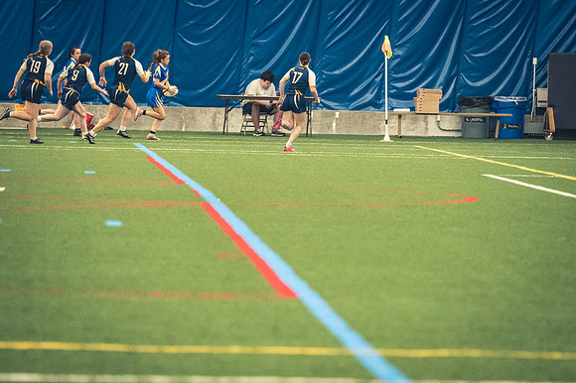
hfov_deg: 8.3
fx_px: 3950
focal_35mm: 247
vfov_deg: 5.6
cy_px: 192
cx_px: 288
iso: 12800
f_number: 2.8
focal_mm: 165
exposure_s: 1/500
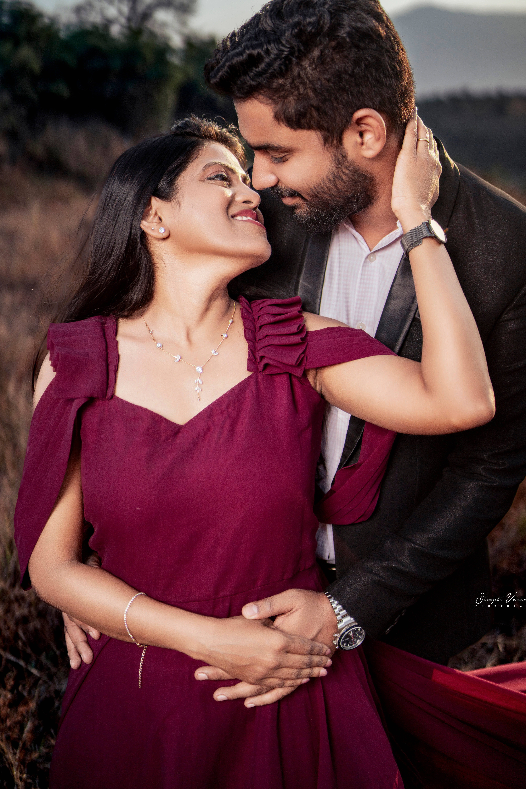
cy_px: 344
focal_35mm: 40
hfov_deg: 33.4
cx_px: 287
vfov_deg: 48.3
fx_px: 876
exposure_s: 1/8000
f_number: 1.6
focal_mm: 35
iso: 250
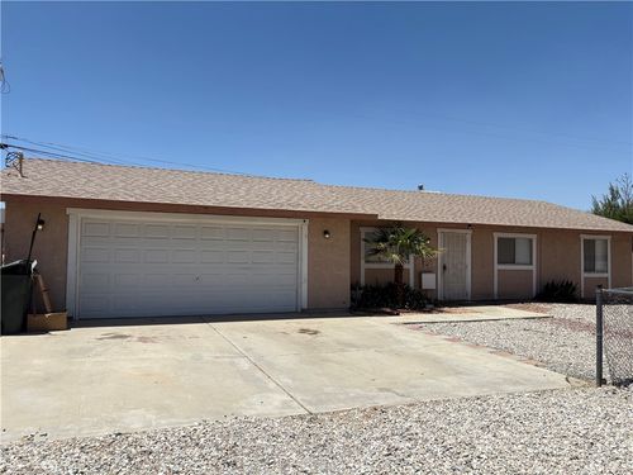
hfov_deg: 67.3
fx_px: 475
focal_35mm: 26
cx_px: 316
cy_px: 238
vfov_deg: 53.1
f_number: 1.6
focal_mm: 5.96
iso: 50
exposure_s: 1/5814
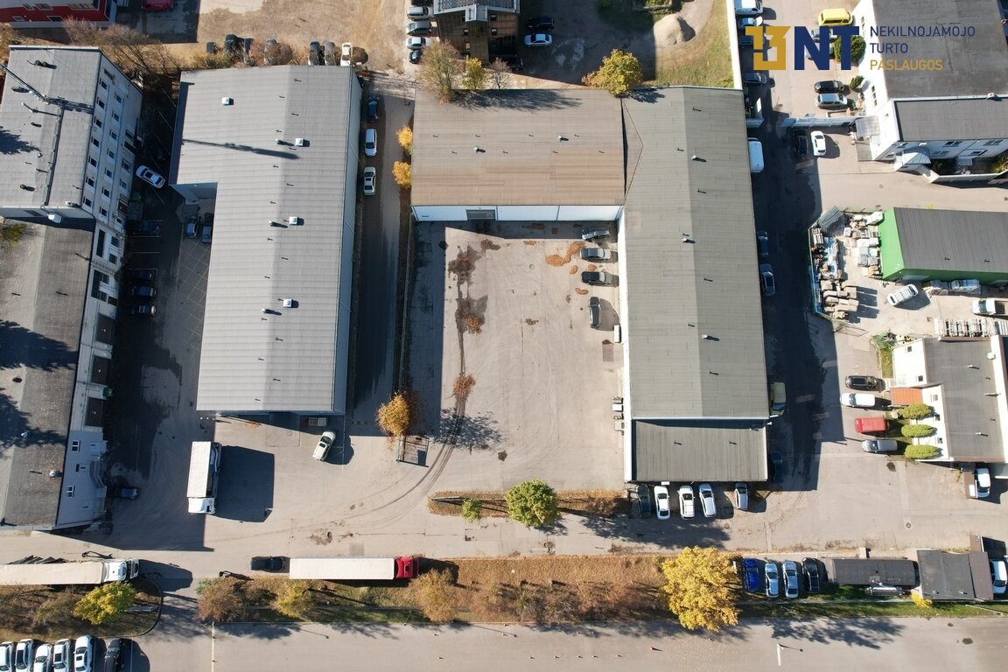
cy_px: 336
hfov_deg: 78.6
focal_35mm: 22
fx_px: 616
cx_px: 504
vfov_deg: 57.2
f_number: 2.8
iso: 200
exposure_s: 1/1000
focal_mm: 8.38
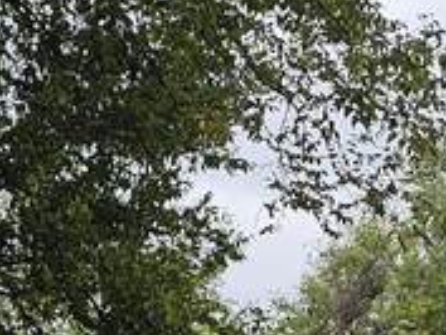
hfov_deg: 11.9
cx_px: 297
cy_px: 526
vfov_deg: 8.7
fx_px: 2140
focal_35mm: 166
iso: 10
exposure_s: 1/553
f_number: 1.7
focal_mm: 6.3
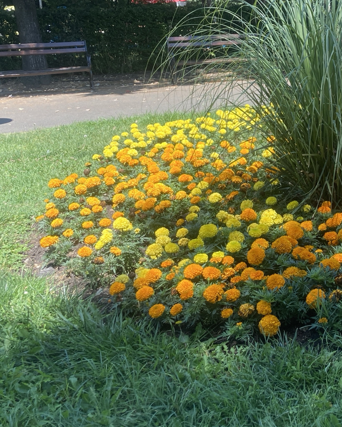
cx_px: 332
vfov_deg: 34.7
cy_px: 188
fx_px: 683
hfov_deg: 26.8
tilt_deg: -12.1
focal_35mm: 54
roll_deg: +0.2
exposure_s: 1/527
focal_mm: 3.99
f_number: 1.8
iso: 20
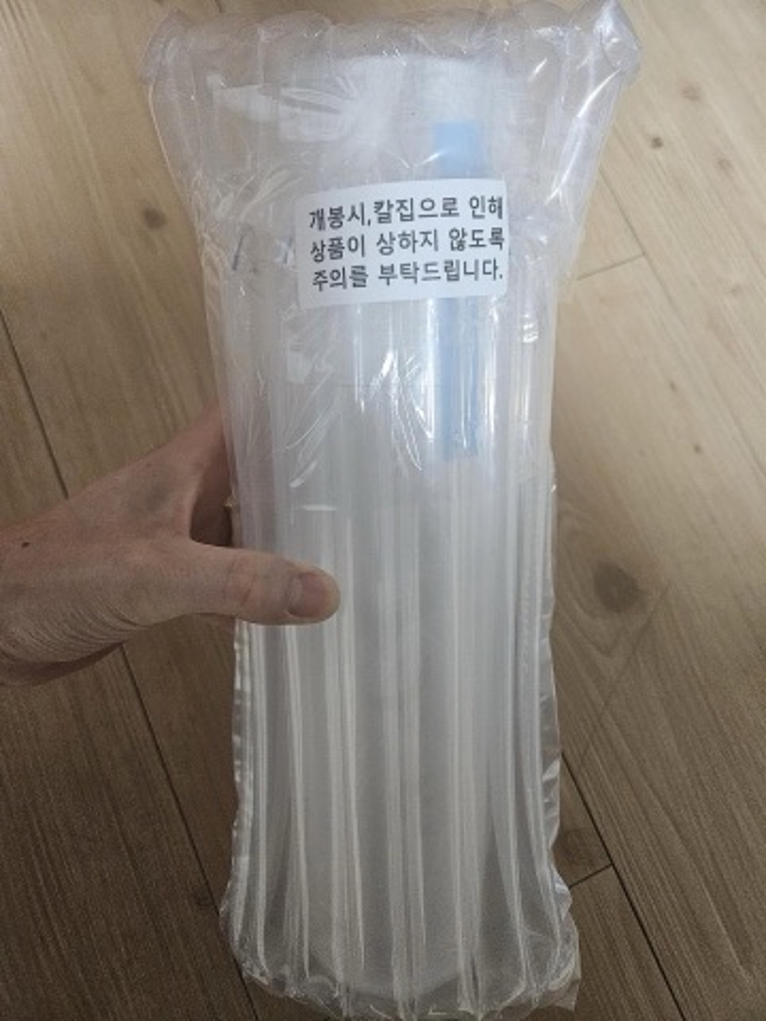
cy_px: 510
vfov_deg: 73.9
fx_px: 679
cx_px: 383
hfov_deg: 58.9
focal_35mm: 23
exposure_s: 1/170
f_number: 1.8
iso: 800
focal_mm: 5.4
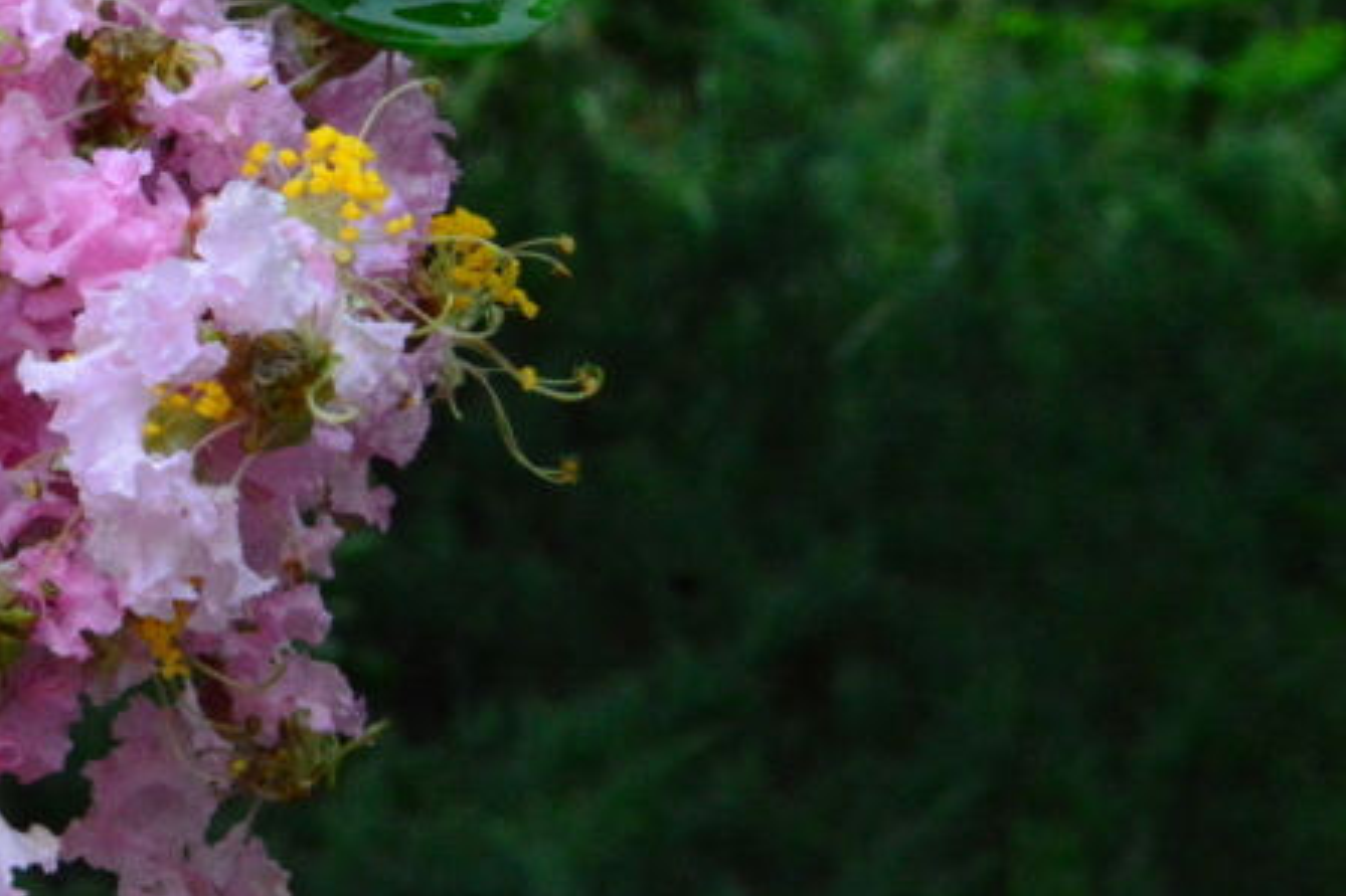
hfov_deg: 7.9
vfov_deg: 5.3
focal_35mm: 258
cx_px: -148
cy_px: 388
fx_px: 9648
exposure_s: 1/80
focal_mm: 75
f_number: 32
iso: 6400
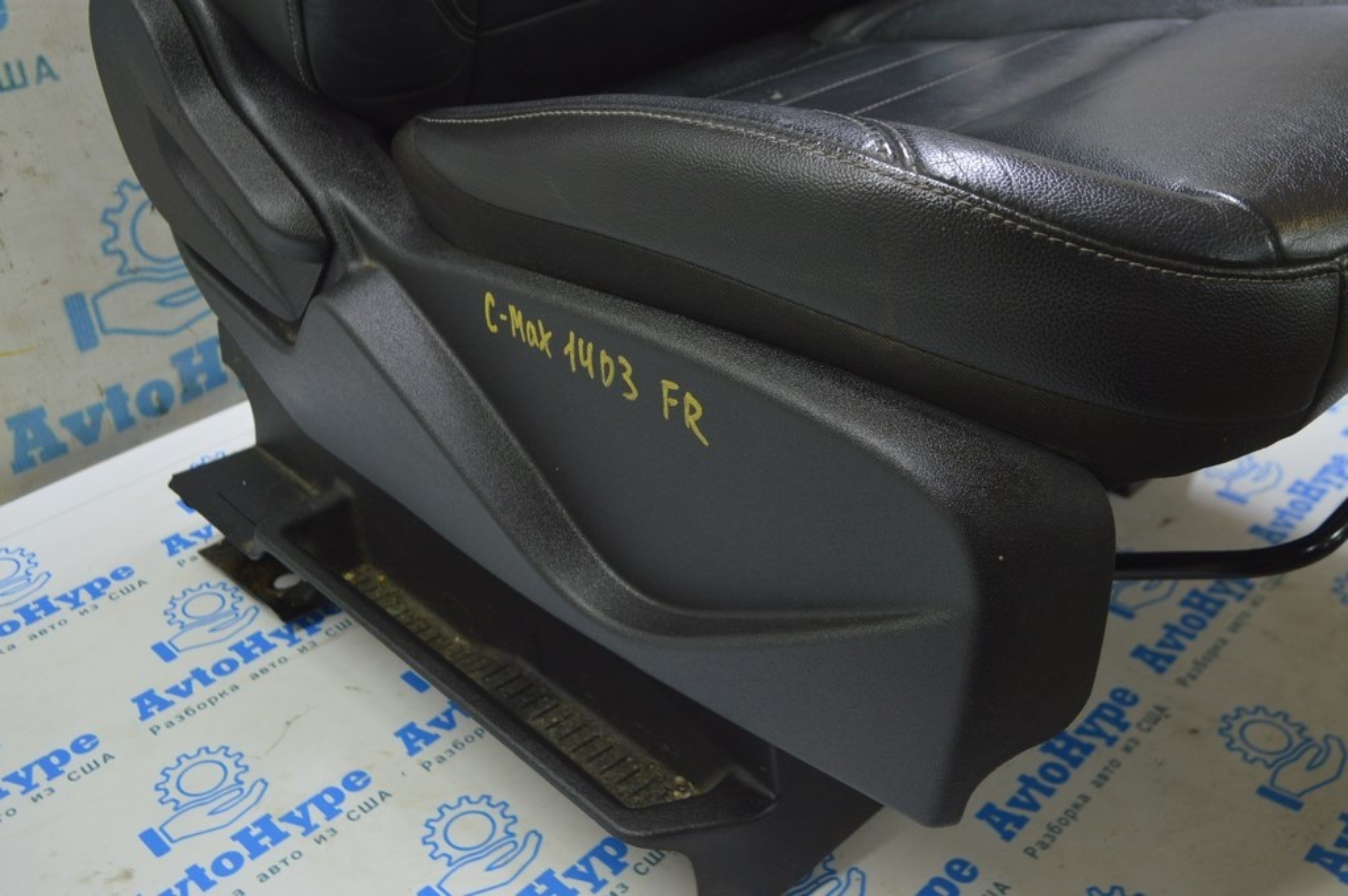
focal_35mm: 34
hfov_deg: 55.1
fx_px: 1291
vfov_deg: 38.3
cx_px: 674
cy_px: 448
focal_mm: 23
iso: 400
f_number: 5.6
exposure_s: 1/20
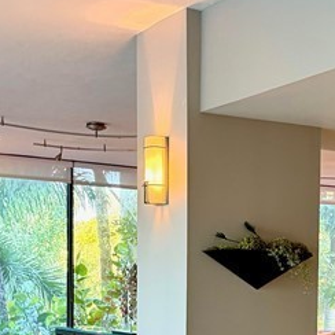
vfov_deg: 18.9
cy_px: 339
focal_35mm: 89
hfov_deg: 18.9
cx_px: 349
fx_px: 974
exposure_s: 1/60
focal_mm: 6.76
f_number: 1.78
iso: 400
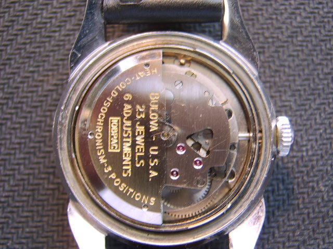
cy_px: 124
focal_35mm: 31
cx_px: 166
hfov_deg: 58.4
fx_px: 298
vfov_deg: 45.4
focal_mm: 8.13
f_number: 2.7
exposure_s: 1/7
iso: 71
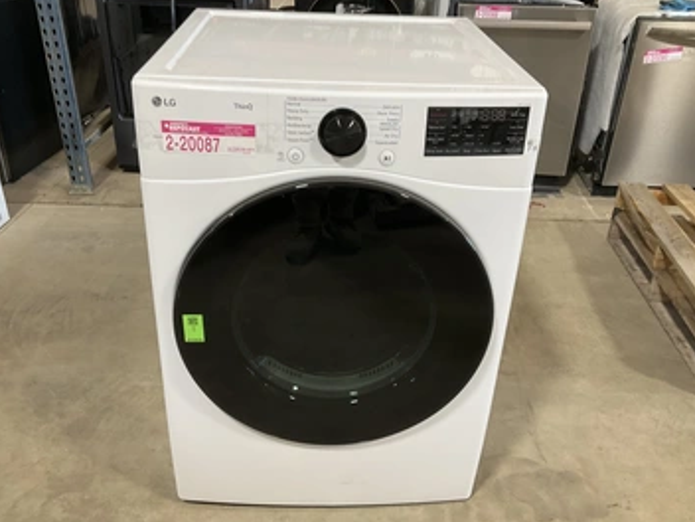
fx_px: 663
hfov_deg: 55.3
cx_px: 338
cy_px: 251
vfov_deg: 42.9
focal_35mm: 33
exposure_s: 1/60
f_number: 1.8
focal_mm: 3
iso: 80
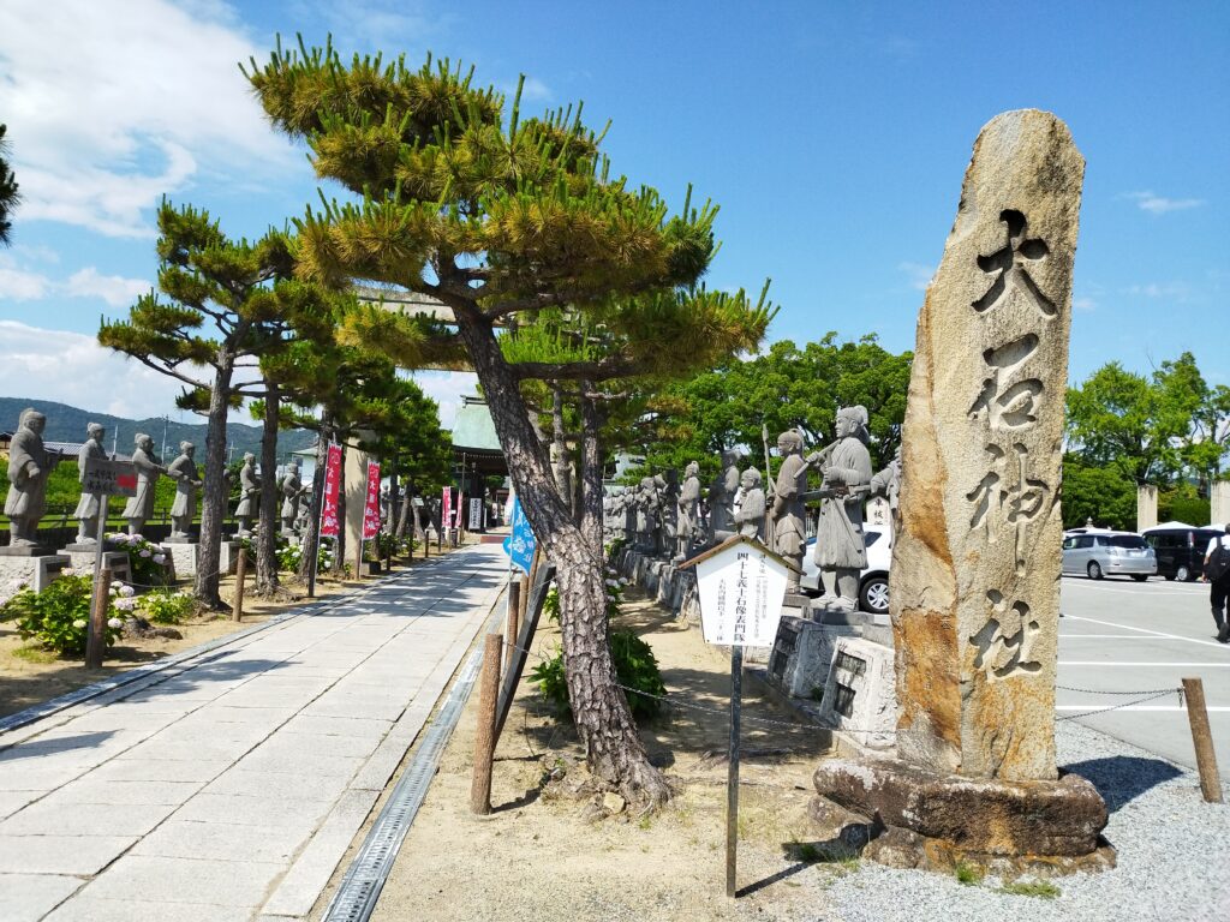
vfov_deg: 51.4
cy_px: 461
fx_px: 959
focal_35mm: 27
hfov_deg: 65.3
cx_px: 615
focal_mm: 4.7
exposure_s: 1/2847
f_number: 1.79
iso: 48
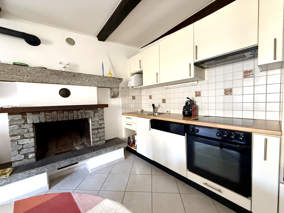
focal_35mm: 14
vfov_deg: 85.7
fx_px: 115
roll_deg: +1.7
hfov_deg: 102.1
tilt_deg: -4.0
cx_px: 142
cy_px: 106
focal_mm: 2.22
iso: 640
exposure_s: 1/60
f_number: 2.2
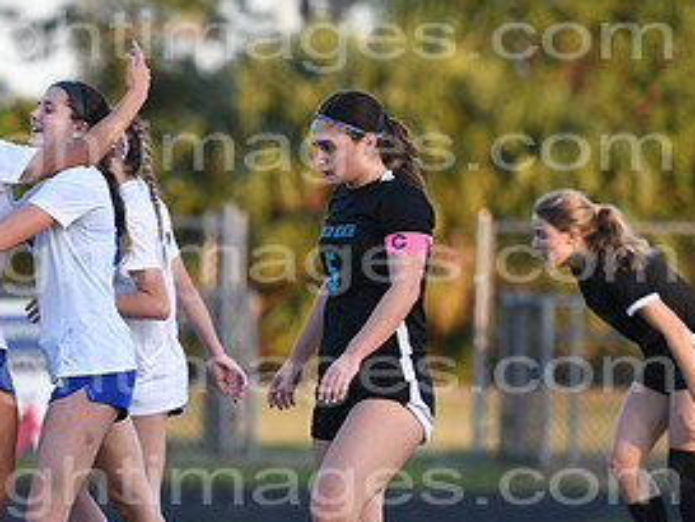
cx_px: 104
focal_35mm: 551
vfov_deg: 2.7
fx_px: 11068
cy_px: 320
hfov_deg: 3.6
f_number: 2.8
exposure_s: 1/800
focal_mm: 180
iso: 360
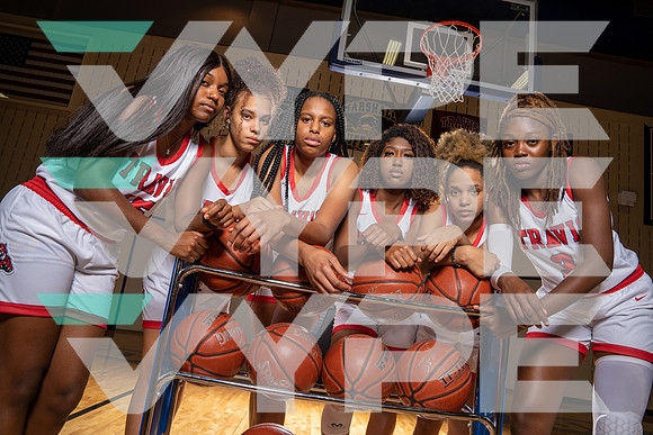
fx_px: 435
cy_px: 218
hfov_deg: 73.7
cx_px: 326
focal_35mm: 24
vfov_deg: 53.2
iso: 400
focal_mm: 24
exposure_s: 1/250
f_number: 8
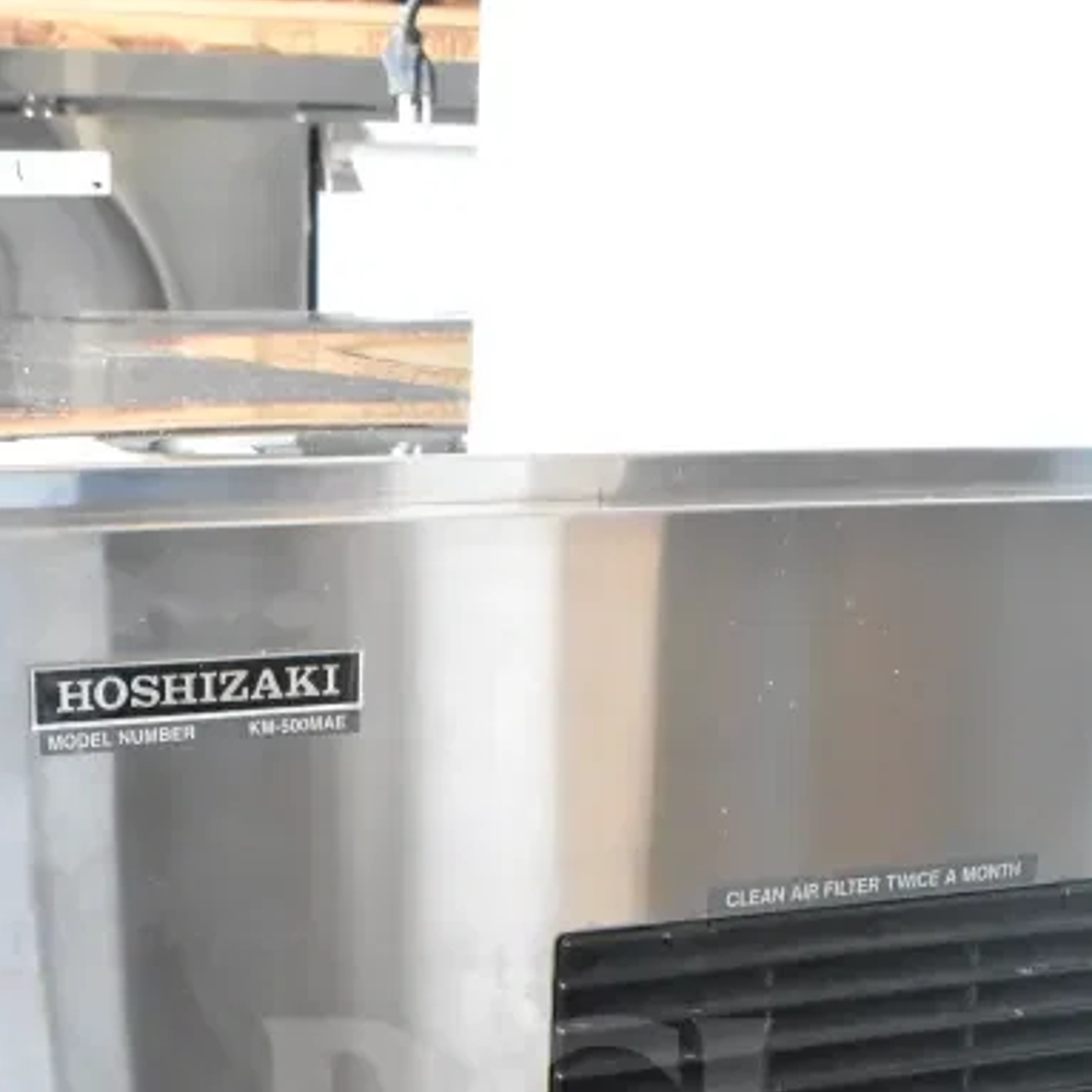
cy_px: 1245
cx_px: 516
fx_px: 2605
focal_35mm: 73
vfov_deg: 22.2
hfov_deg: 23.7
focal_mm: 24
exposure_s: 1/200
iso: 6400
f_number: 7.1
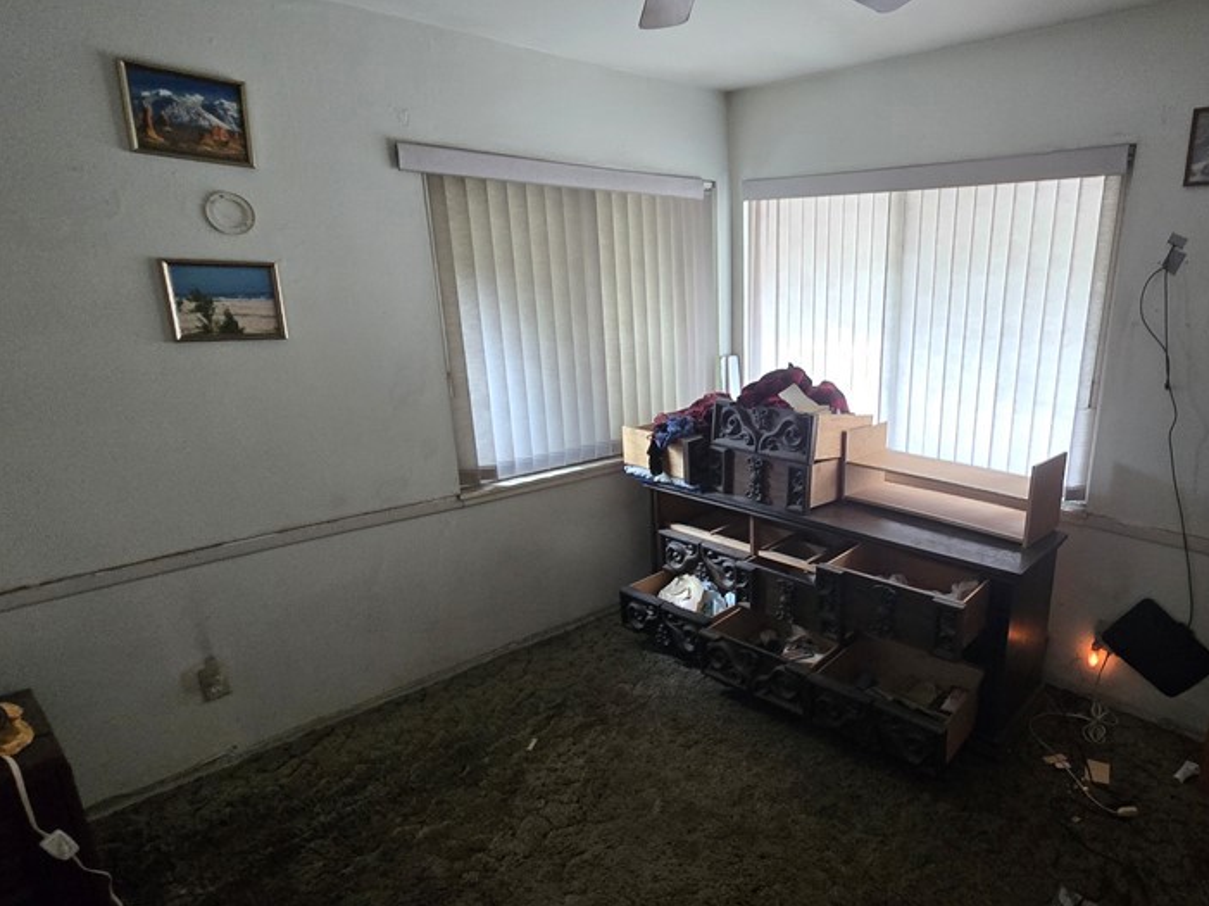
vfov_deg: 68.5
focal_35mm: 19
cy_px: 494
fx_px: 663
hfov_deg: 82.7
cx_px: 771
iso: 640
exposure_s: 1/60
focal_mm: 2.2
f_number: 2.2
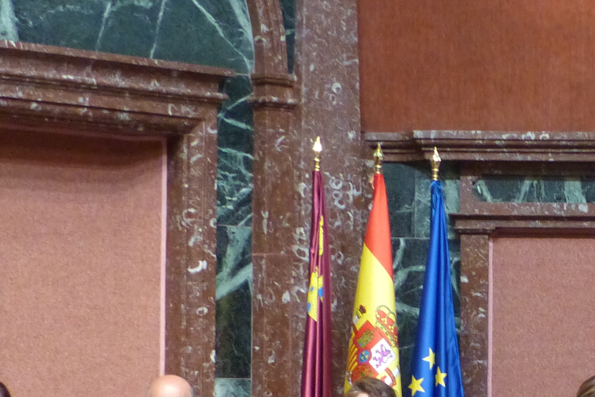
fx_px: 2396
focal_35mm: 145
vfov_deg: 9.4
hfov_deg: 13.9
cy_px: 409
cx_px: 622
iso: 400
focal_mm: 8.7
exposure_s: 1/15
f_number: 2.8
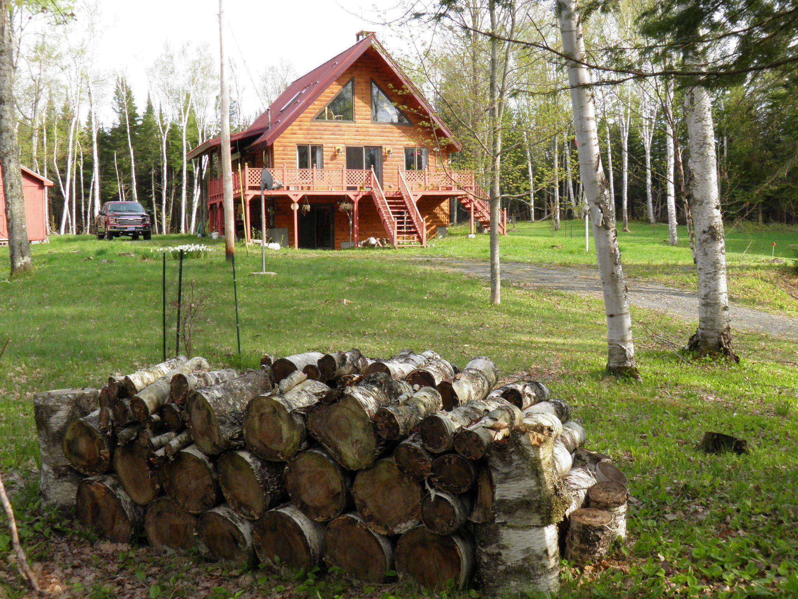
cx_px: 399
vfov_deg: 36.8
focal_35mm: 39
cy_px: 300
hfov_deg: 47.9
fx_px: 899
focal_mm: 7.1
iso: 50
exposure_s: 1/60
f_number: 5.1
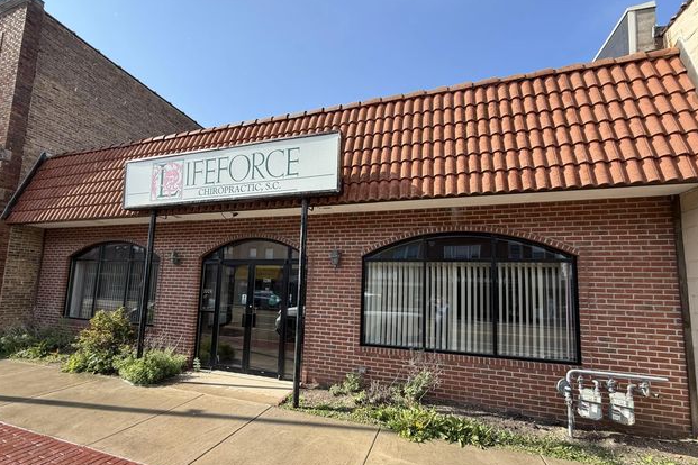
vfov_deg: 76.9
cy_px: 264
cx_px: 346
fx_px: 291
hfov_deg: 100.4
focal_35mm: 15
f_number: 2.2
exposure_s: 1/439
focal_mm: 2.22
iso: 50
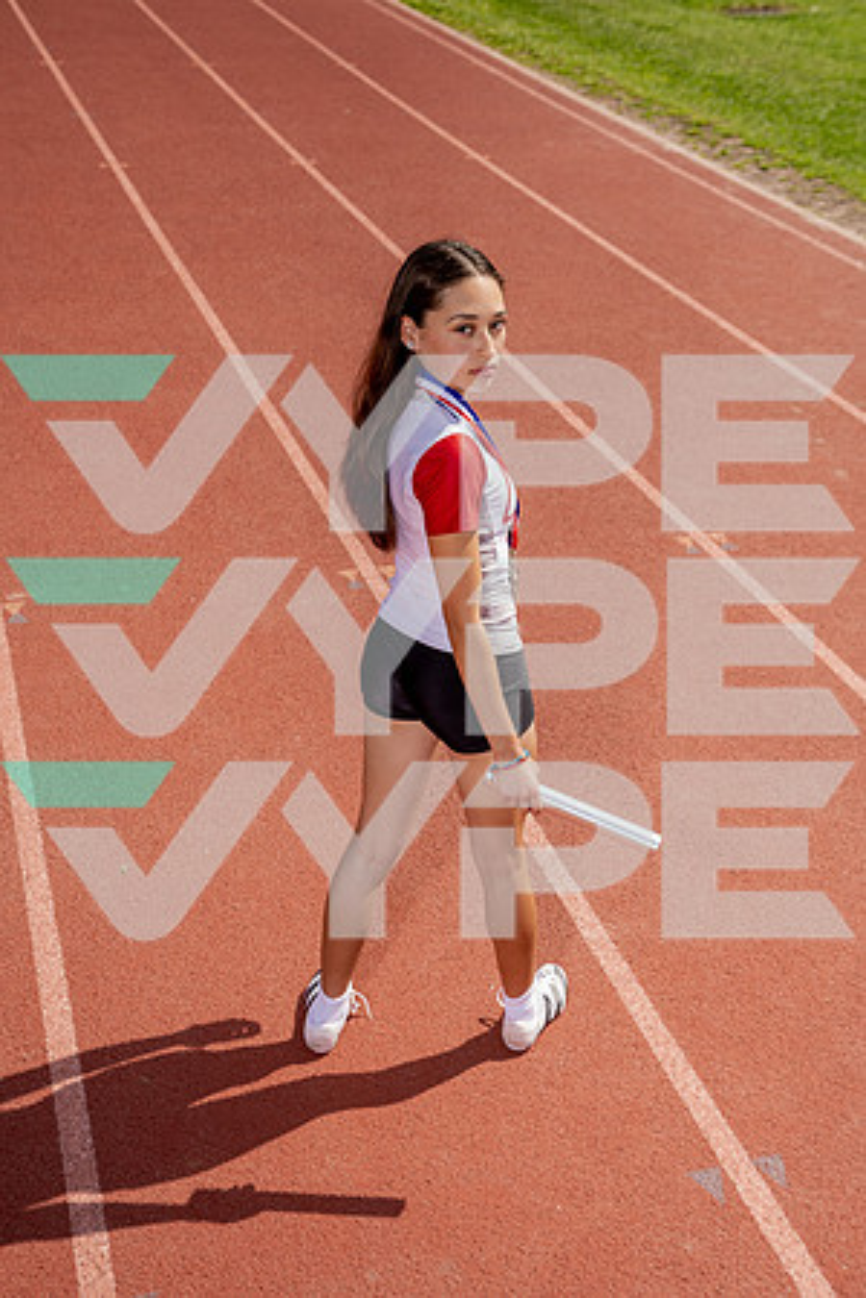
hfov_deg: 29.2
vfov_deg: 42.7
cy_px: 649
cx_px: 433
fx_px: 1660
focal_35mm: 46
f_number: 6.3
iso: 100
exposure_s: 1/250
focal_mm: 46
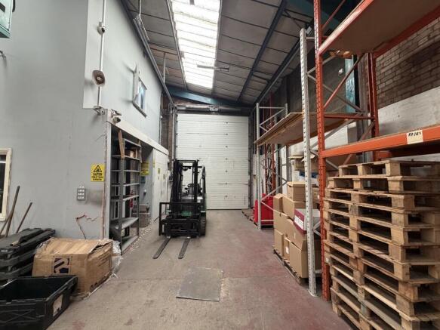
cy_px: 165
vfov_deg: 85.7
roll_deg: -1.0
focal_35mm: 14
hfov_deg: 102.1
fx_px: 178
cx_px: 220
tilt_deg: +2.3
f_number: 2.2
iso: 320
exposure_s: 1/121
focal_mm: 2.22
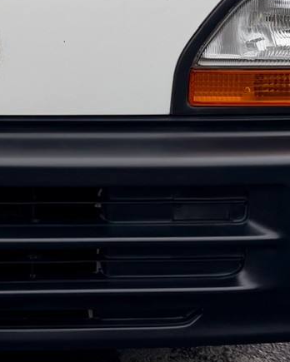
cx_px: -30
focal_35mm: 69
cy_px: -26
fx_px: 740
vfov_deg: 25.7
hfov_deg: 21.1
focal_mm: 6.76
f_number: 1.78
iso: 80
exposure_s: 1/445
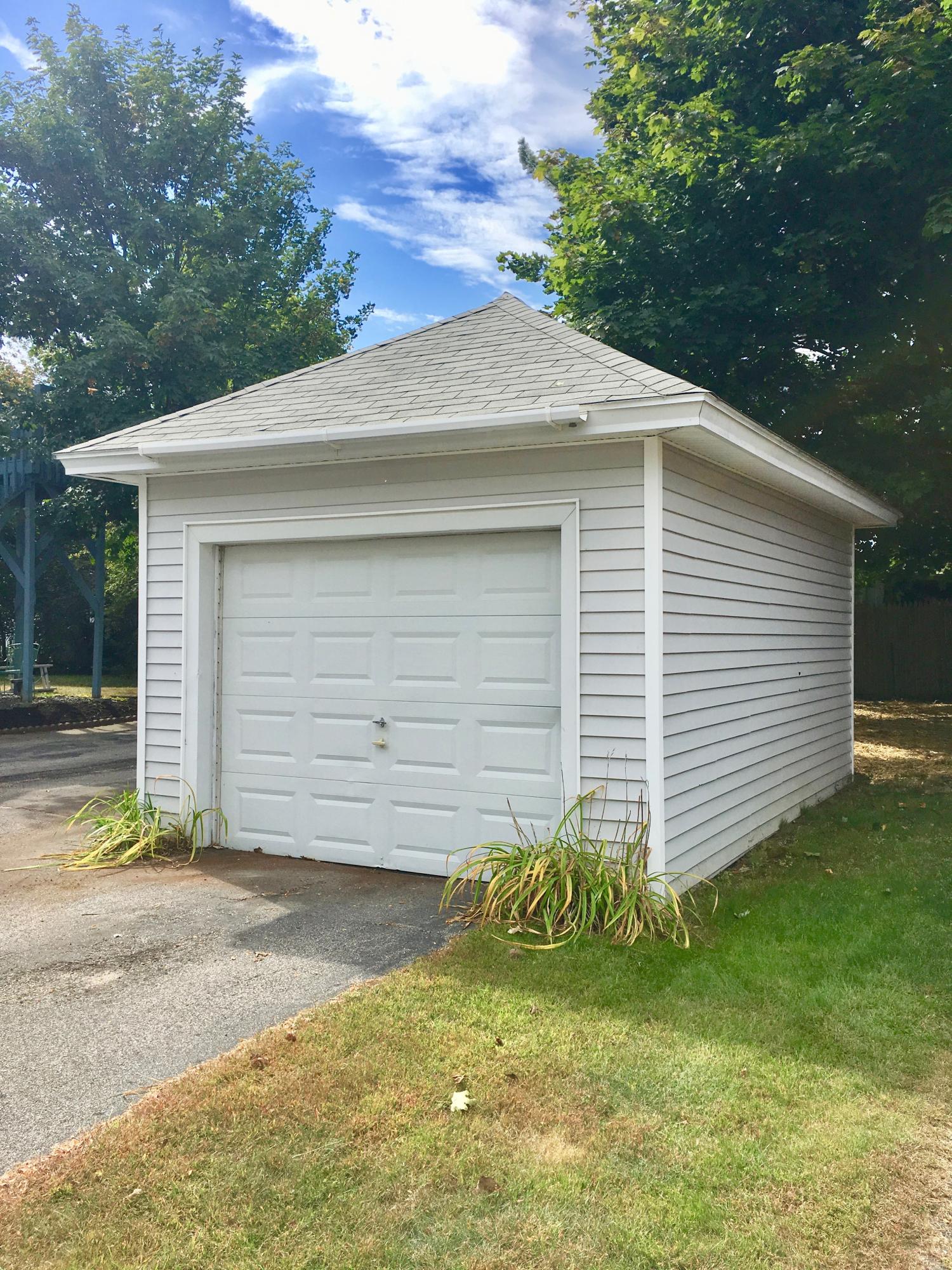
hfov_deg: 48.2
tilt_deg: +0.7
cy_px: 635
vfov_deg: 61.7
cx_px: 476
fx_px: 1063
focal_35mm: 29
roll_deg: -0.7
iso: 25
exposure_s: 1/1748
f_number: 2.2
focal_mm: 4.15
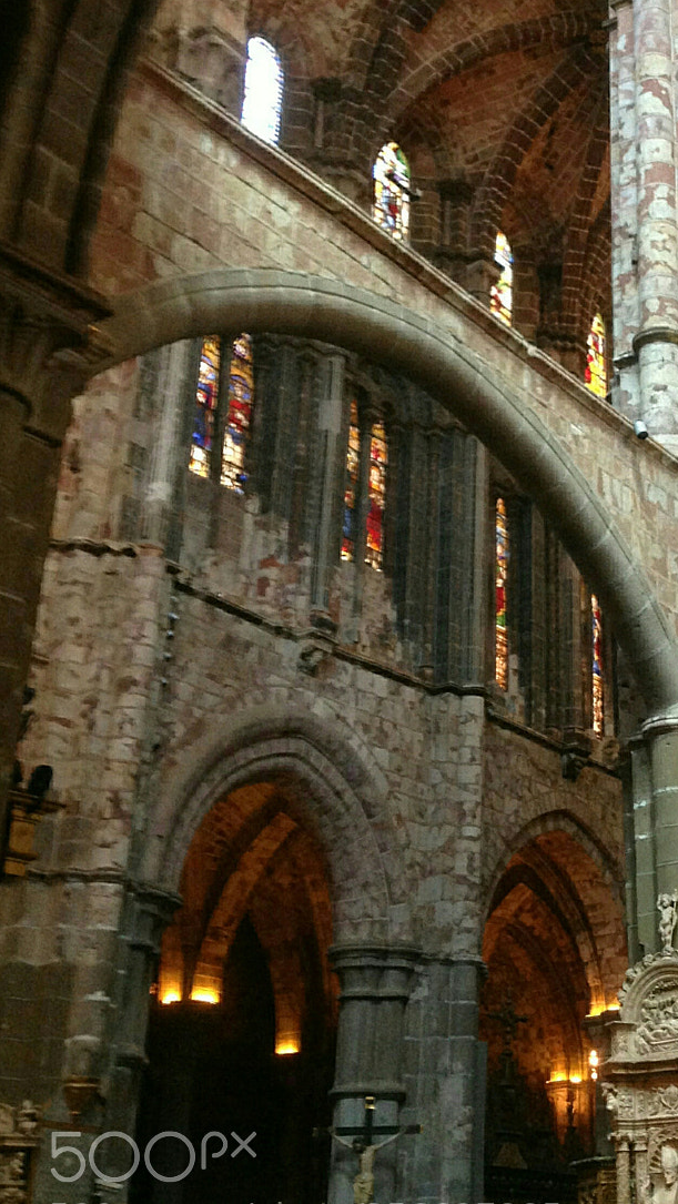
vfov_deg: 38.8
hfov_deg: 22.0
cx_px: 647
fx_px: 1692
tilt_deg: +29.6
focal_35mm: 53
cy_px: 415
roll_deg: +0.6
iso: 160
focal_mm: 4.12
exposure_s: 1/20
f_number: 2.4
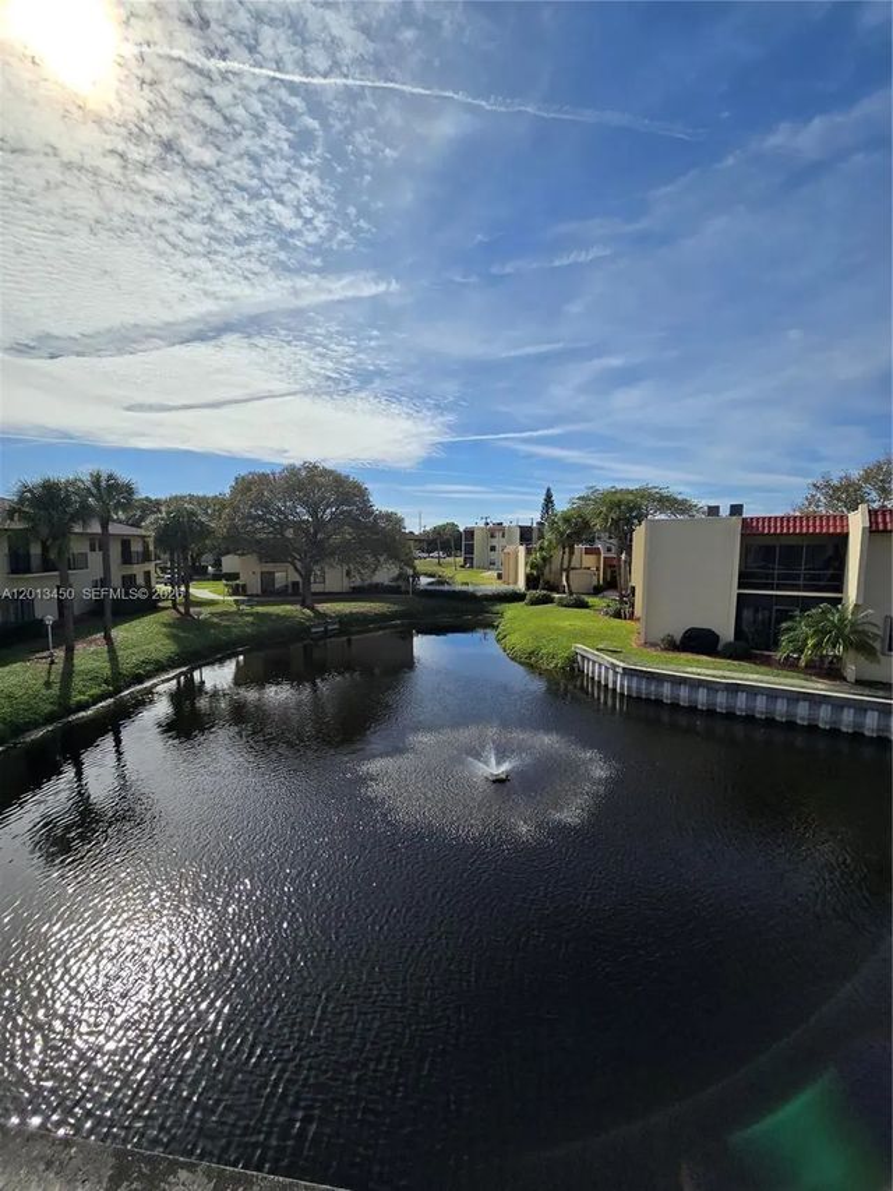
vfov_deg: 106.2
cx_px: 446
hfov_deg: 89.9
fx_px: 447
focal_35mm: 13
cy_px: 596
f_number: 2.2
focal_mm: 2.2
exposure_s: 1/6601
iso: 50
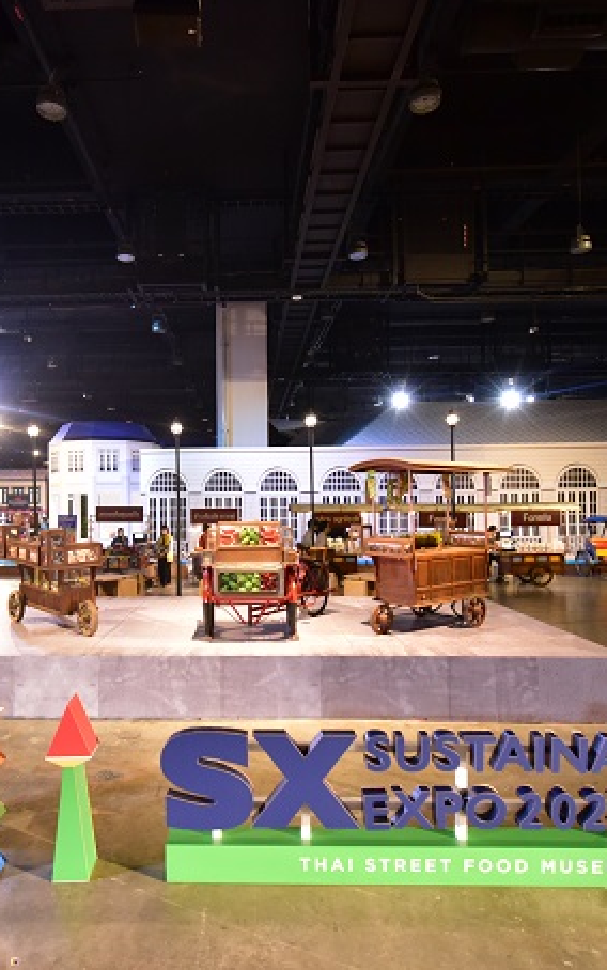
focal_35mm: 22
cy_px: 494
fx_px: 582
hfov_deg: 54.5
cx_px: 229
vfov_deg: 79.6
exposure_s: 1/40
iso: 2200
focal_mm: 14
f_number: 6.3
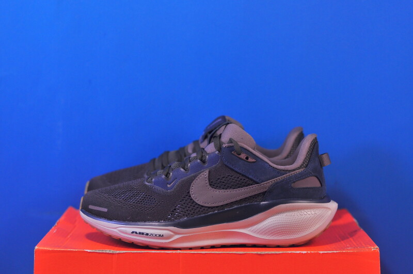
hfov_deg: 27.0
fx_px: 859
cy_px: 137
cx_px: 206
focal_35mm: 75
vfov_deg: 18.1
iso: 250
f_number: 2.8
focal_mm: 50
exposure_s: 1/320
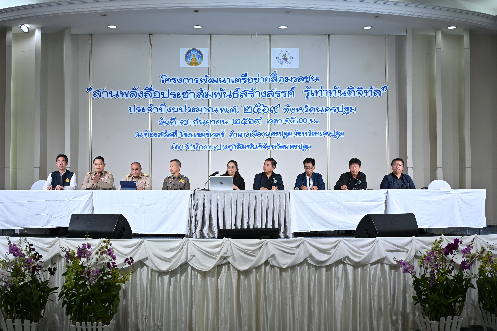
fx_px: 607
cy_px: 166
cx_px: 248
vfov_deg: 30.5
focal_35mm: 44
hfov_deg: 44.5
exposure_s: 1/125
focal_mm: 44
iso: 400
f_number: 4
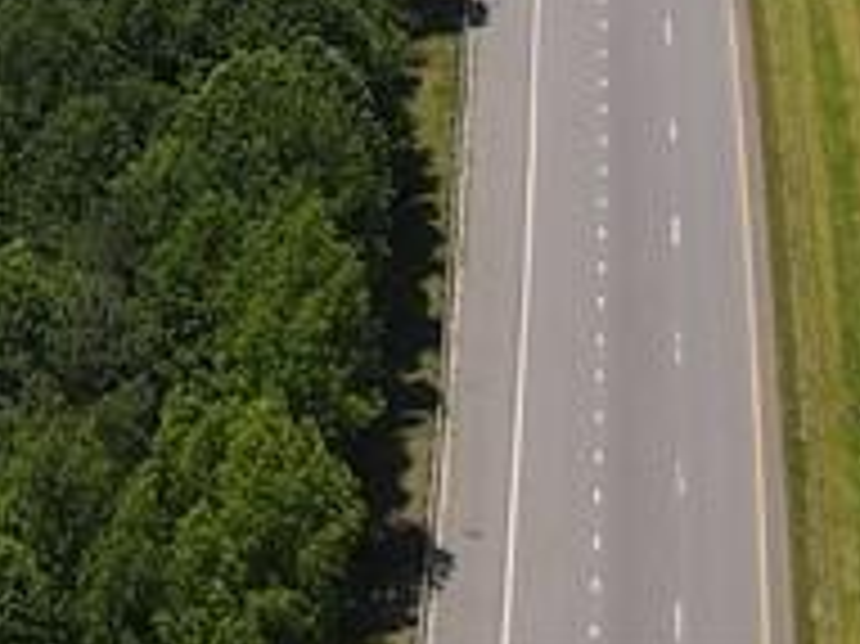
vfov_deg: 9.7
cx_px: -1121
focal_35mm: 129
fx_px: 3203
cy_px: -1072
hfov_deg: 12.4
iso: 100
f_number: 2.8
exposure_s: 1/725
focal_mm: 4.5
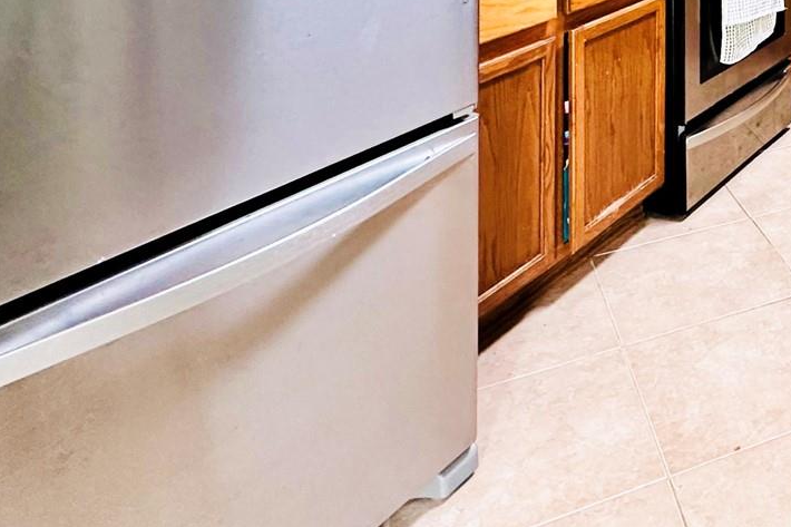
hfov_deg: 36.3
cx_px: 941
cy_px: -202
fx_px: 923
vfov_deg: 26.0
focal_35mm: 42
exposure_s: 1/60
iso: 200
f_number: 2.2
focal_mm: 2.22
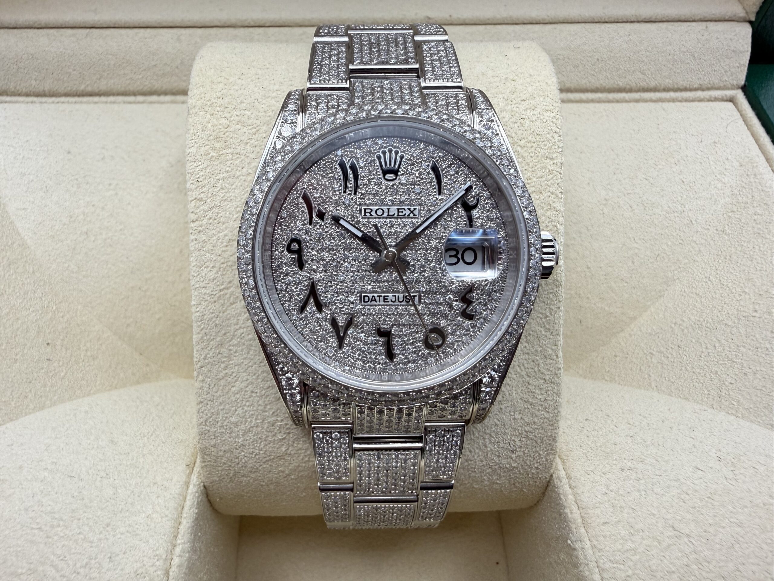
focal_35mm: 24
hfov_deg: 71.6
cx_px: 387
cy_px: 290
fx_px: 537
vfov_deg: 56.8
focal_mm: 2.22
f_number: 2.2
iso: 100
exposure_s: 1/100
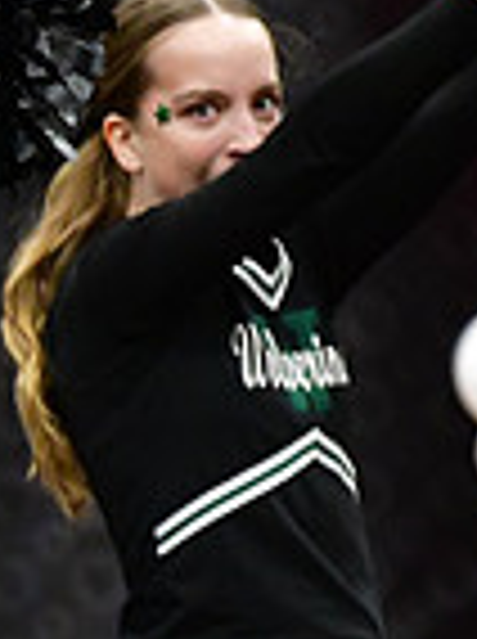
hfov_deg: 1.4
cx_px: -814
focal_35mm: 1061
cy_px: 524
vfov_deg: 1.9
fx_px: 19553
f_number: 3.5
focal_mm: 180
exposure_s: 1/500
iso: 5000
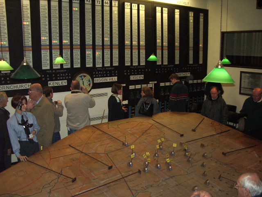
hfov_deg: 52.6
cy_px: 98
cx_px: 131
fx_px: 265
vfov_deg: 40.7
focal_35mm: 35
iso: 200
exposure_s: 1/40
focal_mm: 5.8
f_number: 2.6
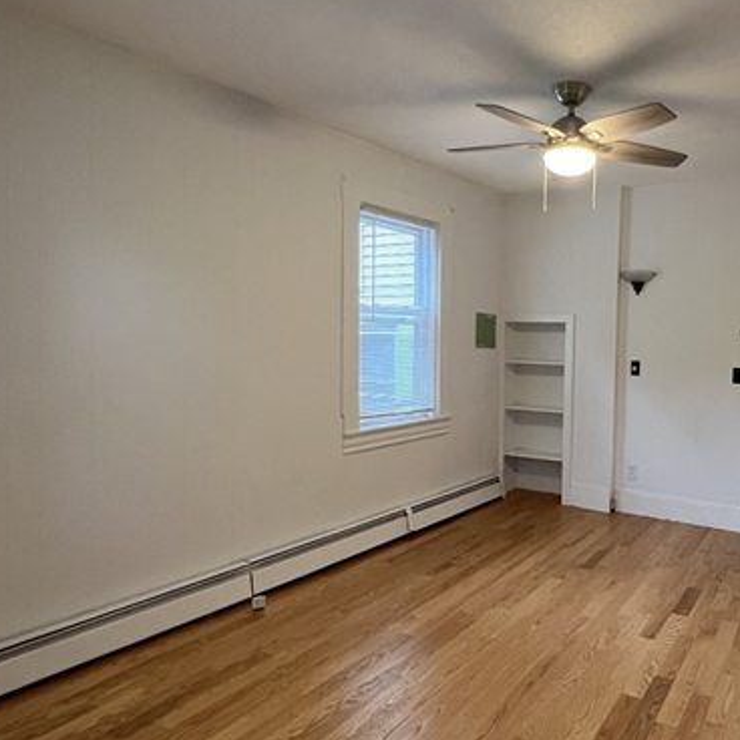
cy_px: 362
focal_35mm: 24
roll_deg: -0.9
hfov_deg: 61.5
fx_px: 580
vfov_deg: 65.0
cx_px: 553
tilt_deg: -0.7
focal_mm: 1.57
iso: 250
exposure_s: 1/60
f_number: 1.8
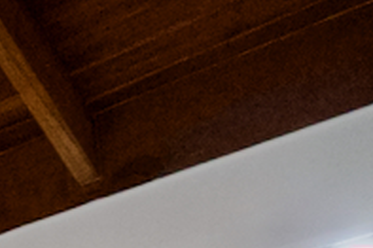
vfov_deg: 11.9
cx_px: -475
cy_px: 611
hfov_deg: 15.2
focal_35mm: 91
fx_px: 942
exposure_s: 1/160
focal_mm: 14
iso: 2500
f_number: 2.8
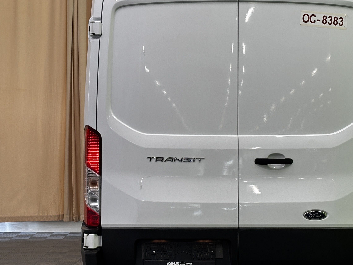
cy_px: 143
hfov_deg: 21.3
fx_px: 938
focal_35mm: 92
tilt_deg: -1.3
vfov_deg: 16.1
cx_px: 225
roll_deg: +0.4
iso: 40
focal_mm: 5.96
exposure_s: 1/100
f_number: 1.6
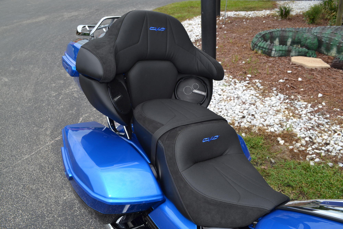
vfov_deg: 47.9
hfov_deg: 67.4
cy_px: 114
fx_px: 257
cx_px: 172
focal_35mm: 27
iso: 100
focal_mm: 18
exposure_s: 1/200
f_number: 6.3
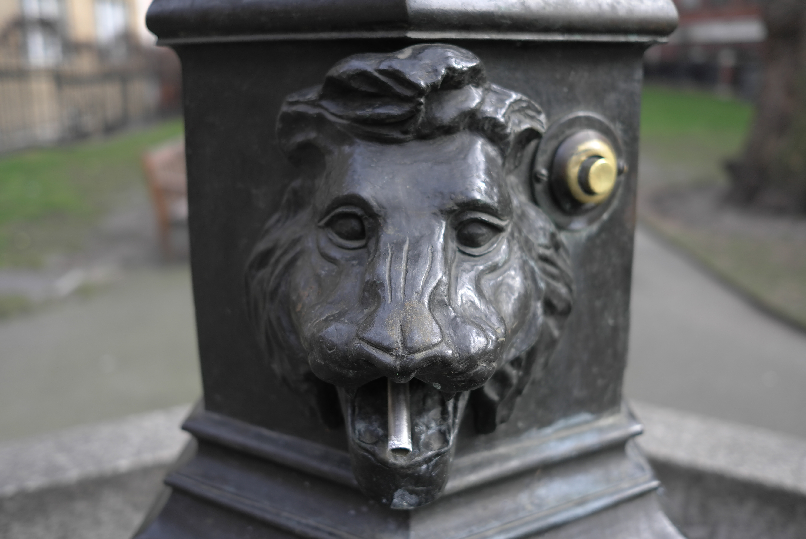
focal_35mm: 35
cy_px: 270
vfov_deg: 37.9
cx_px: 403
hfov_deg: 54.4
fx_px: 784
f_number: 2.8
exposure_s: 1/200
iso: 100
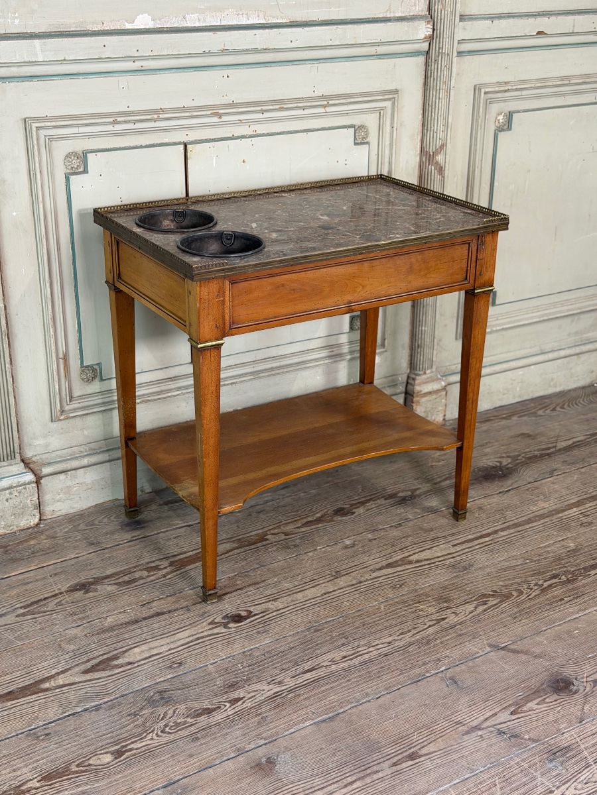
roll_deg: +0.2
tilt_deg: -23.2
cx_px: 298
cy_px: 398
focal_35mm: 48
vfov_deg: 39.7
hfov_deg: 30.3
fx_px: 1104
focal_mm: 6.76
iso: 125
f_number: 1.78
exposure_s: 1/50
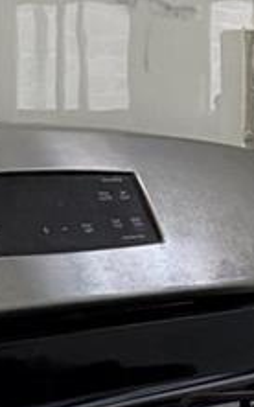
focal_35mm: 177
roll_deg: +0.2
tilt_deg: -1.2
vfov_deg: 11.8
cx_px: 841
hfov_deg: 6.5
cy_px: 133
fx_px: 1962
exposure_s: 1/60
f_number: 1.78
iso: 320
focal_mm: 6.76
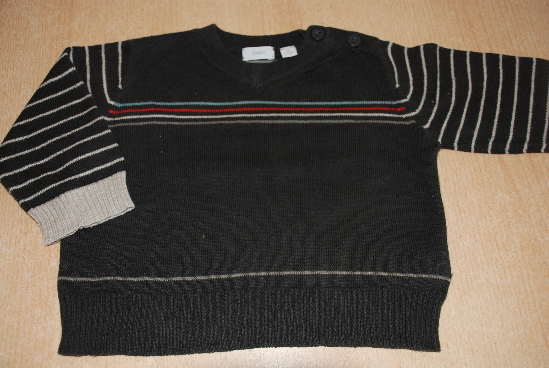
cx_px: 274
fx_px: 595
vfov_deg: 34.3
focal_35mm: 39
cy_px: 184
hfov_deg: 49.5
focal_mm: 26
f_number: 4
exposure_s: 1/60
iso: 200
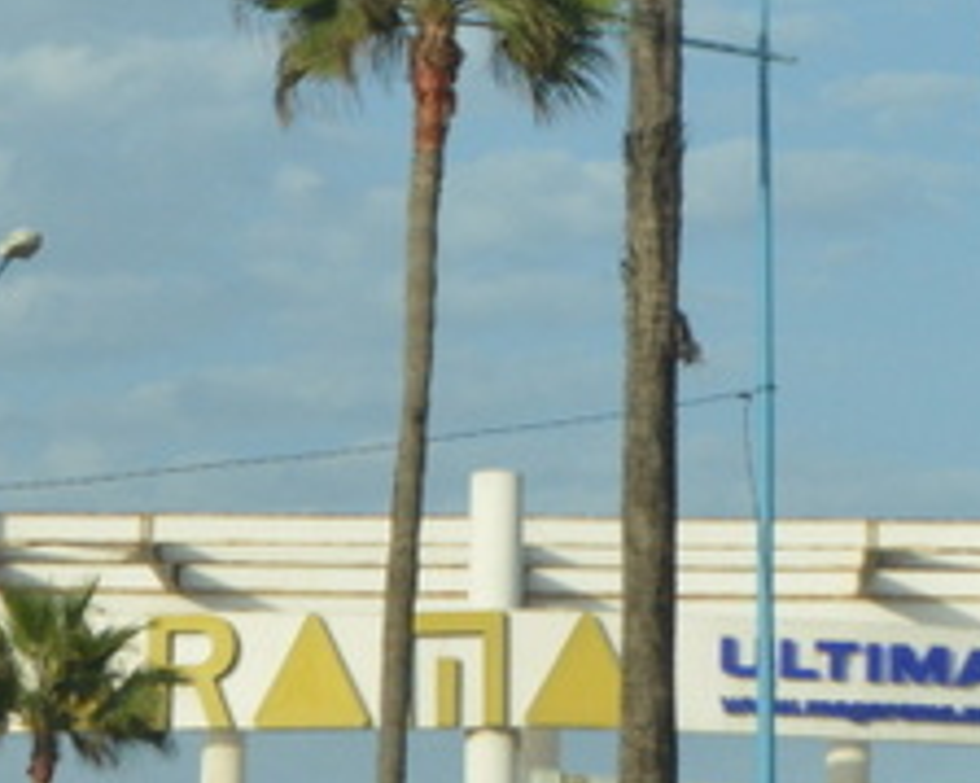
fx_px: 6929
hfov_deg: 8.1
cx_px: 879
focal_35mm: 239
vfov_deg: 6.4
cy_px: -28
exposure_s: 1/640
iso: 800
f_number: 13
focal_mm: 38
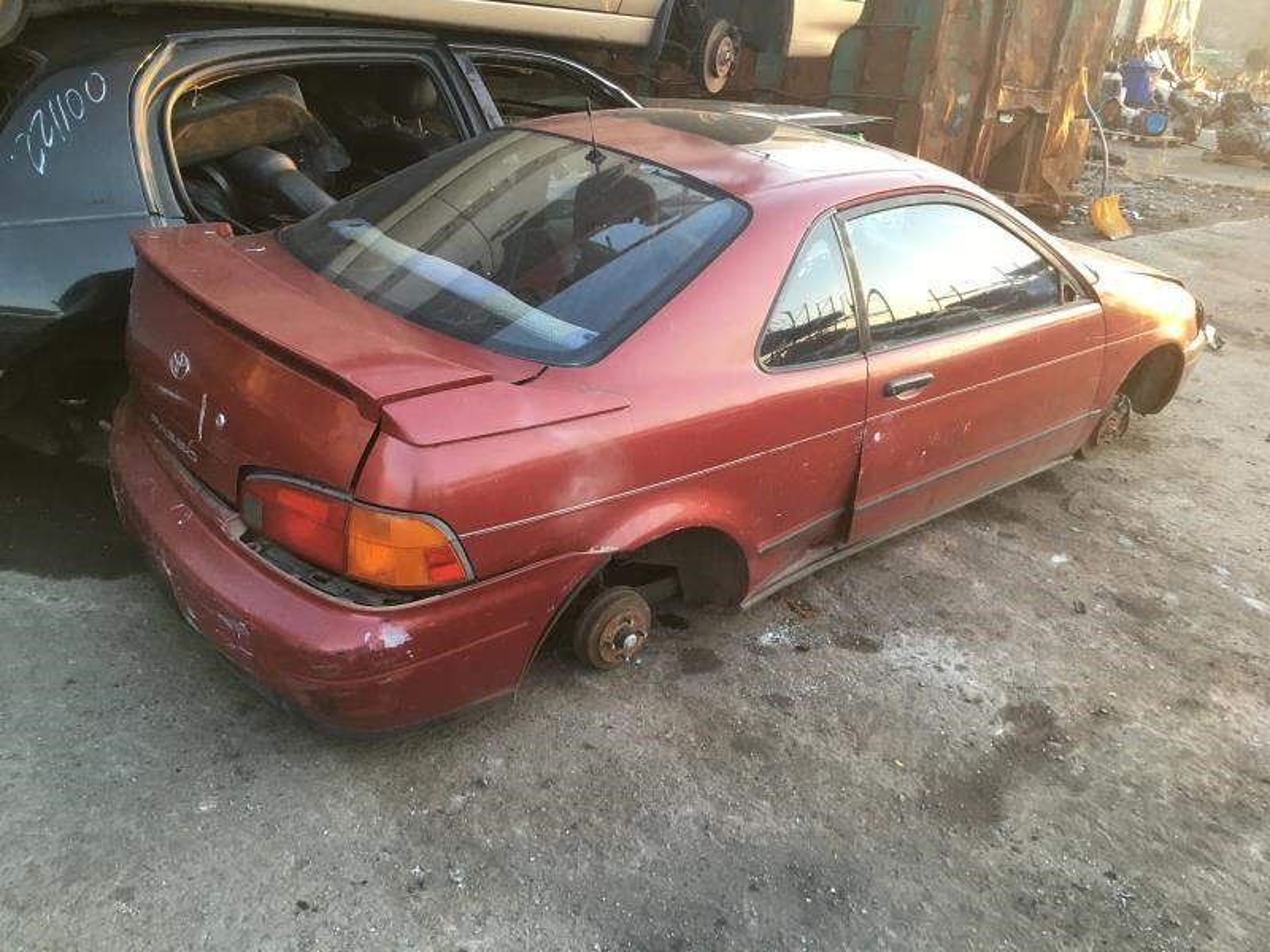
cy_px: 476
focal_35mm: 29
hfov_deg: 61.7
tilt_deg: -20.9
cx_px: 635
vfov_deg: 48.2
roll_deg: -5.0
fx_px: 1064
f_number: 2.2
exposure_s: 1/30
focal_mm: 4.15
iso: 40
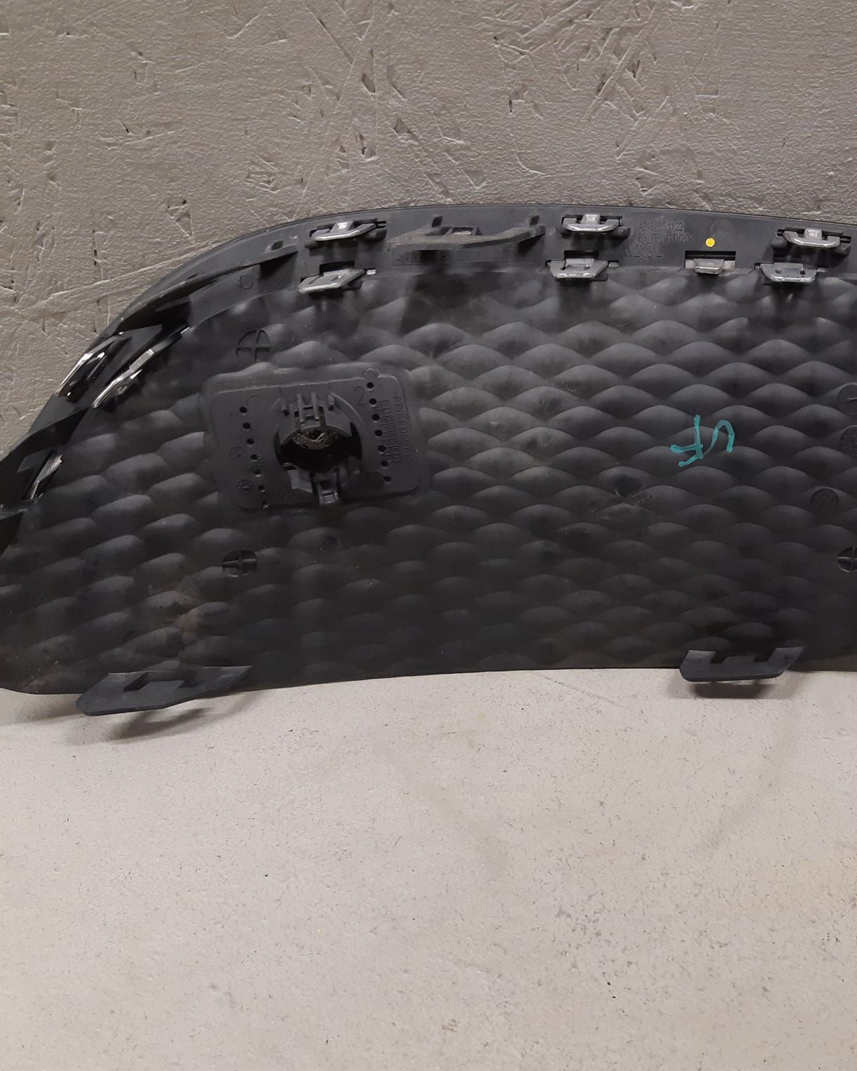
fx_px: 1078
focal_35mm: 34
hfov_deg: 42.8
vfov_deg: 52.8
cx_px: 573
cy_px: 534
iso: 125
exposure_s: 1/50
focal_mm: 3.93
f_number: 1.7
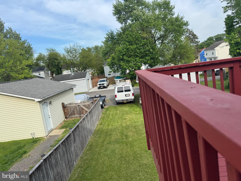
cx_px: 120
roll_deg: +7.5
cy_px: 90
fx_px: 167
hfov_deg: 71.6
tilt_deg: -7.9
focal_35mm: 24
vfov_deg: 56.8
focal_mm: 6.76
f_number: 1.78
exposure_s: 1/1637
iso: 80
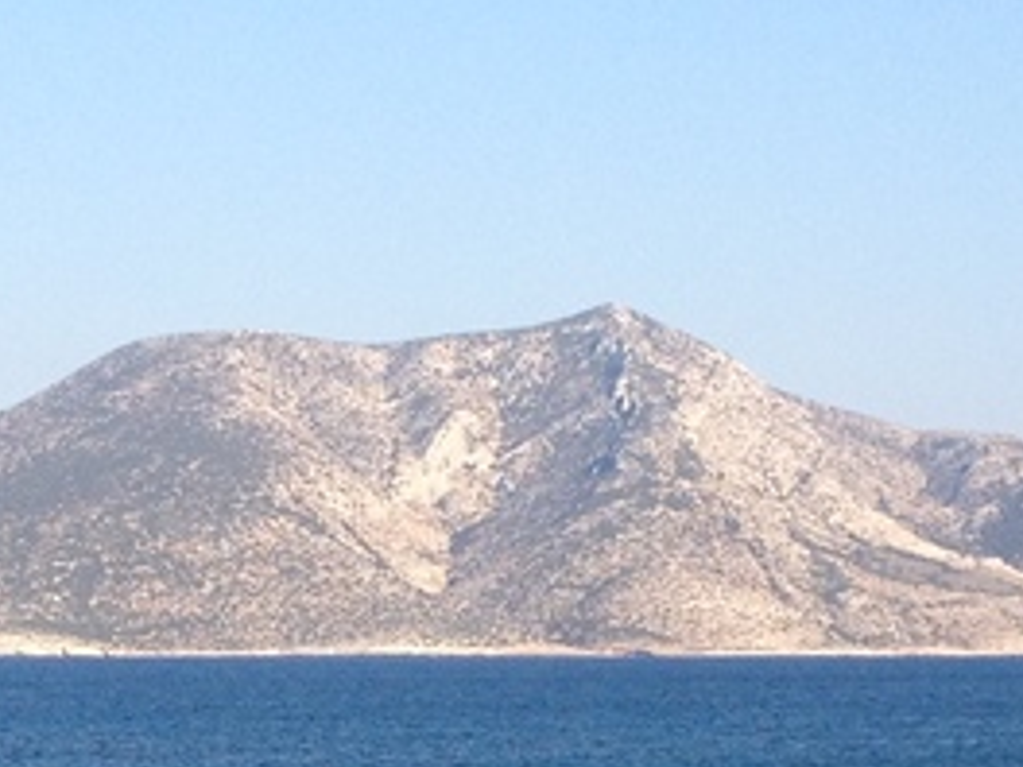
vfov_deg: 9.2
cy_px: 895
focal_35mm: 159
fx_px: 4699
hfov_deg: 12.4
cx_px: 415
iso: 50
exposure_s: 1/1062
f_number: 2.4
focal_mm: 4.28
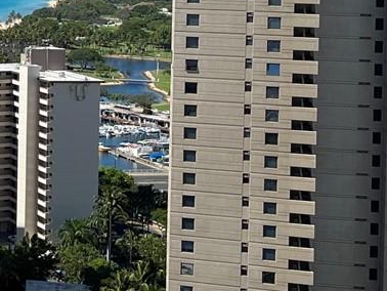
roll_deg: -1.0
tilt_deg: -1.9
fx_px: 1231
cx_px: -278
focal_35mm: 110
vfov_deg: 13.2
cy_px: -45
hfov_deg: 15.7
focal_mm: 5.1
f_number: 1.6
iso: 50
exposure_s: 1/3623
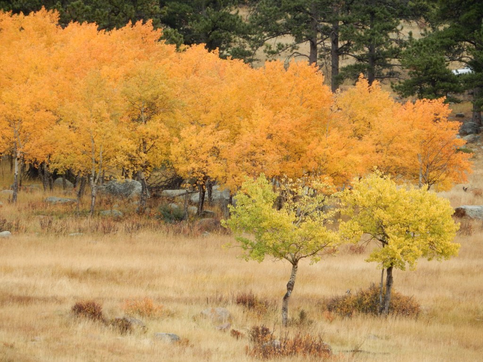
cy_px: 181
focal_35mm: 380
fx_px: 5302
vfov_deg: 3.9
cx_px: 242
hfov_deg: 5.2
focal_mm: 67.8
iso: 180
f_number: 6.3
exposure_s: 1/80
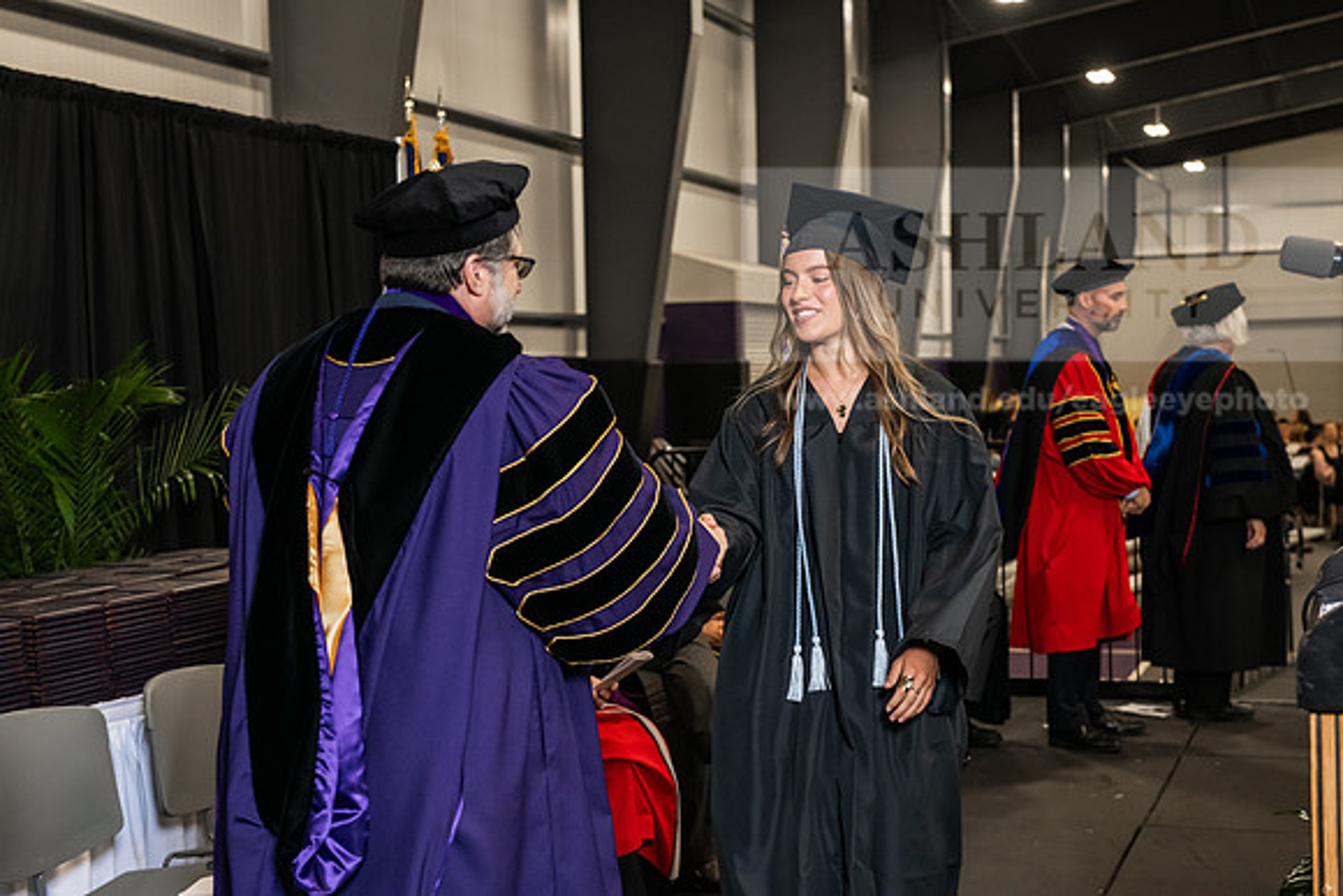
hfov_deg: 33.4
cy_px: 448
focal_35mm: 60
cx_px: 672
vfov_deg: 22.6
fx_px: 2239
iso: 2500
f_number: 5
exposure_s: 1/200
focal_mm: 60
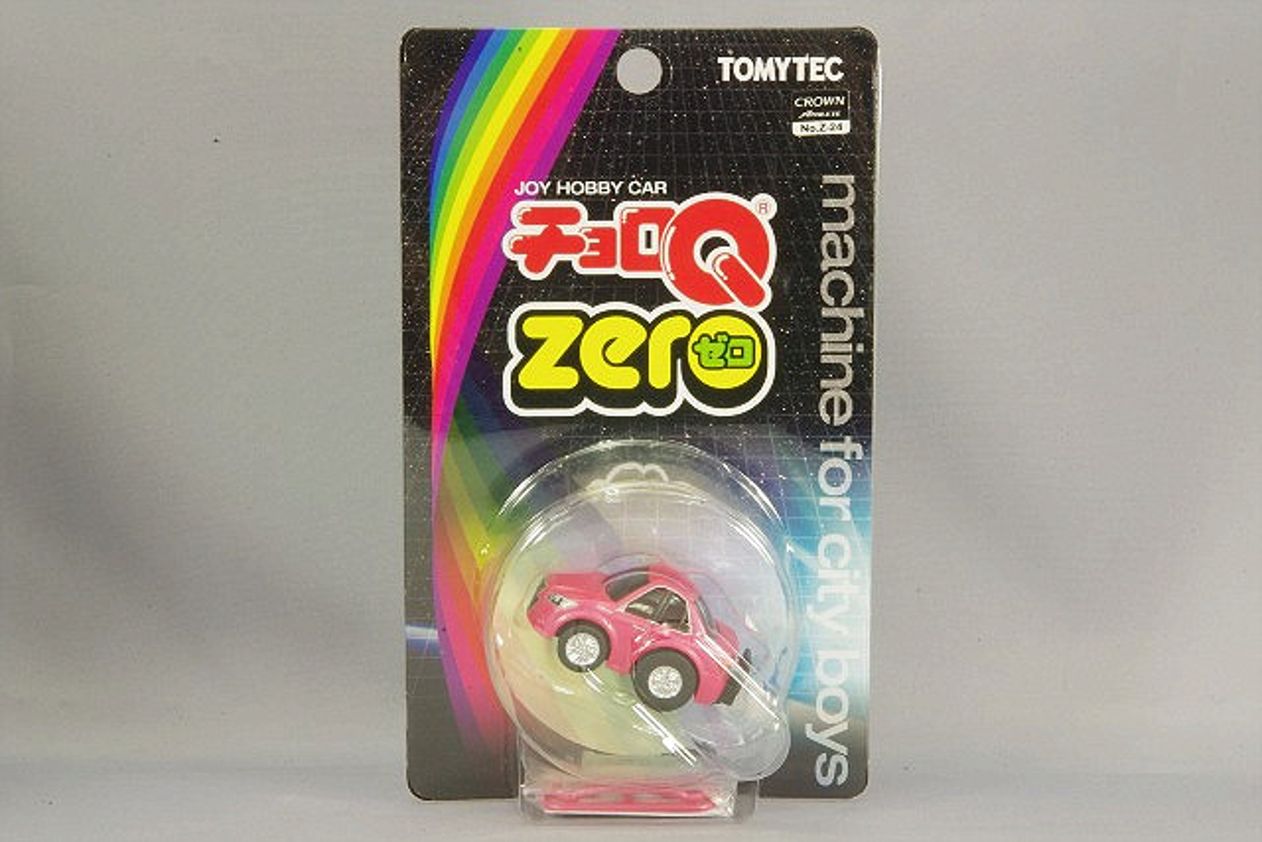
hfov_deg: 18.3
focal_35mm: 112
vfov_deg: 12.2
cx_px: 631
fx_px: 3927
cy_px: 421
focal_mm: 75
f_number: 32
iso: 400
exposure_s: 1/1.25
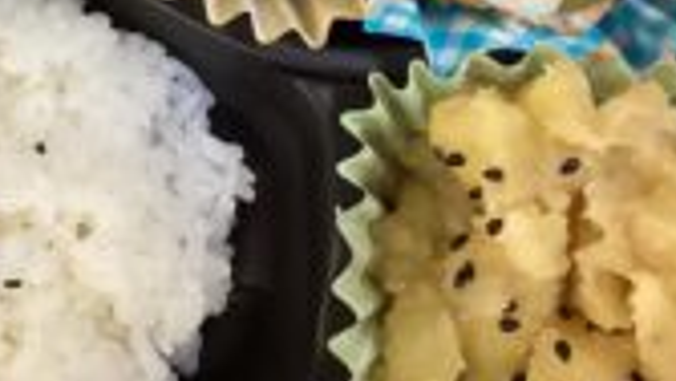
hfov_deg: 26.9
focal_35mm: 76
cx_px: 63
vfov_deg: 15.3
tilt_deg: -80.9
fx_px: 1363
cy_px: -83
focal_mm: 3.3
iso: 320
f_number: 2.4
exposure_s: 1/50
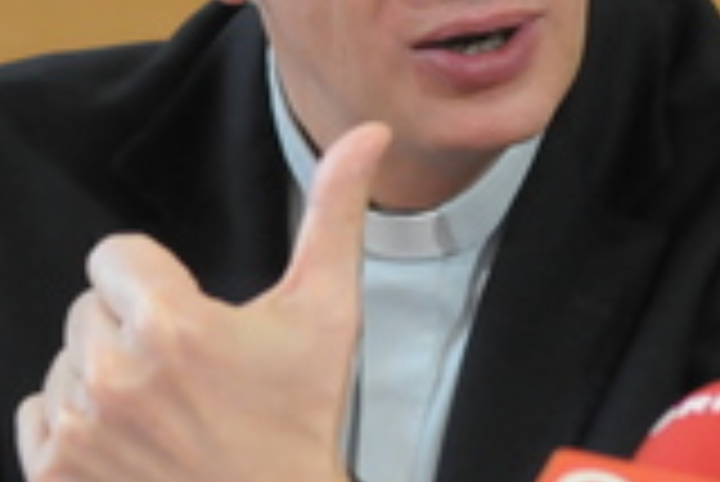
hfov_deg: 8.9
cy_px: 77
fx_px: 4632
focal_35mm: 231
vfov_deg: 5.9
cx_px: 405
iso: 1600
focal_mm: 55
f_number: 3.2
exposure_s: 1/125
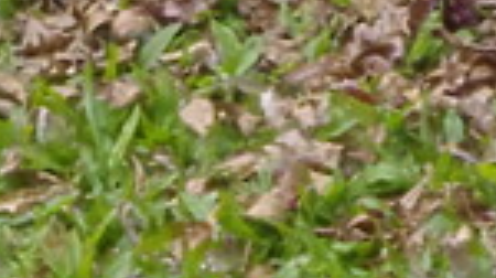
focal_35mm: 613
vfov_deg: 2.0
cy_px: -649
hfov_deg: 3.5
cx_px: 1270
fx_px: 8054
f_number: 5.6
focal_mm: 50
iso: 2000
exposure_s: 1/30
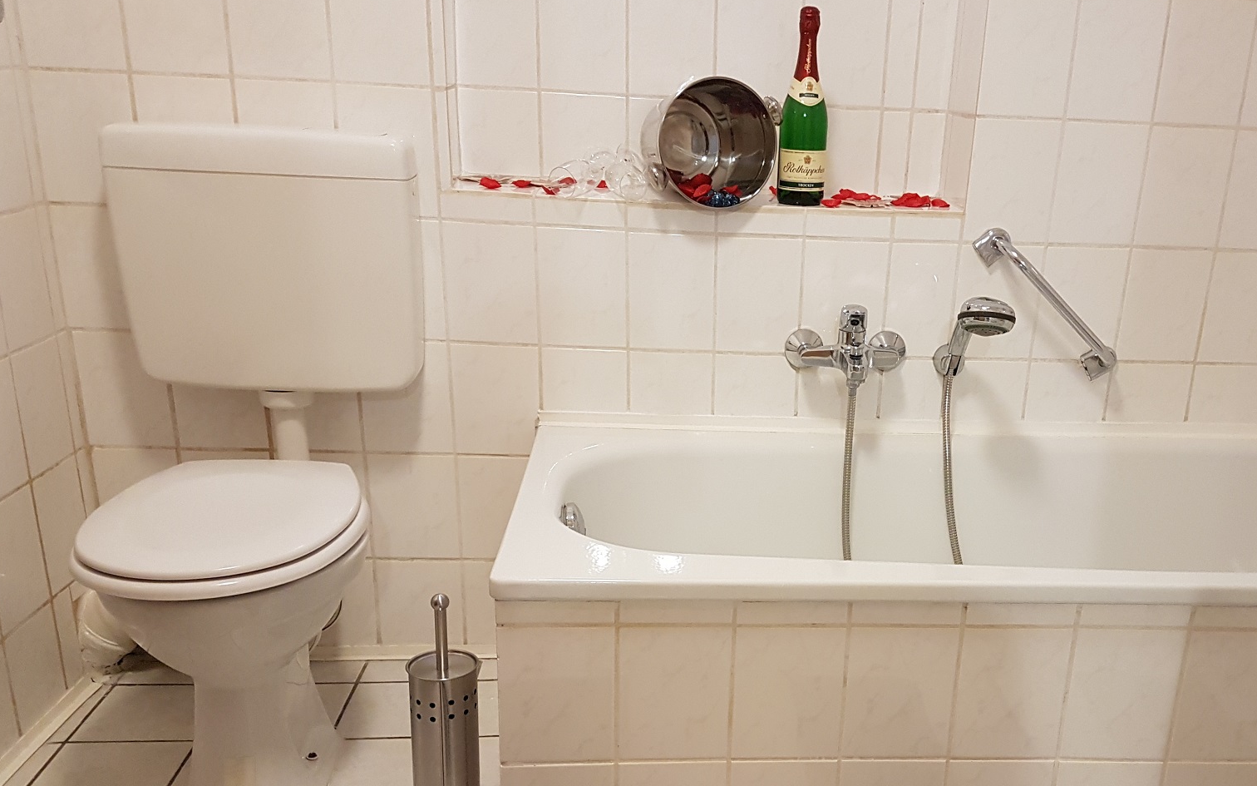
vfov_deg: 35.9
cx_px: 791
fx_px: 1199
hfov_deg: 54.7
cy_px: 520
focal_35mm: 35
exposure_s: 1/33
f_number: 1.7
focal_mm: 4.2
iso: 200
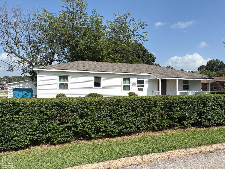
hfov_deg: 67.3
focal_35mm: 26
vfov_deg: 53.1
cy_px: 84
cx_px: 112
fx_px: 169
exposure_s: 1/4608
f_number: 1.6
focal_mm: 5.96
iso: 50
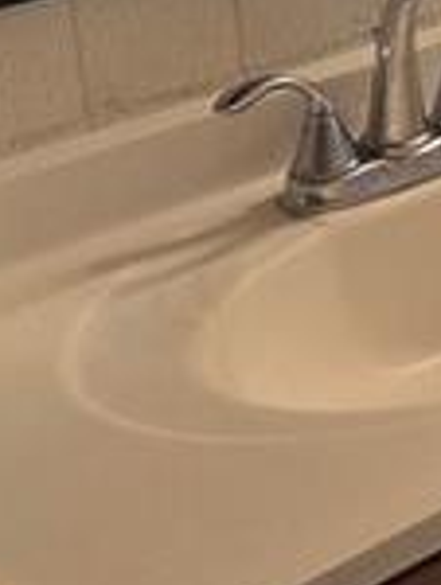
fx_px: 1762
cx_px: 1335
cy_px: -168
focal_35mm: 104
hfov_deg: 10.3
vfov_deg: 17.7
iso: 100
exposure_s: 1/60
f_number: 2.2
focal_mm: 2.2
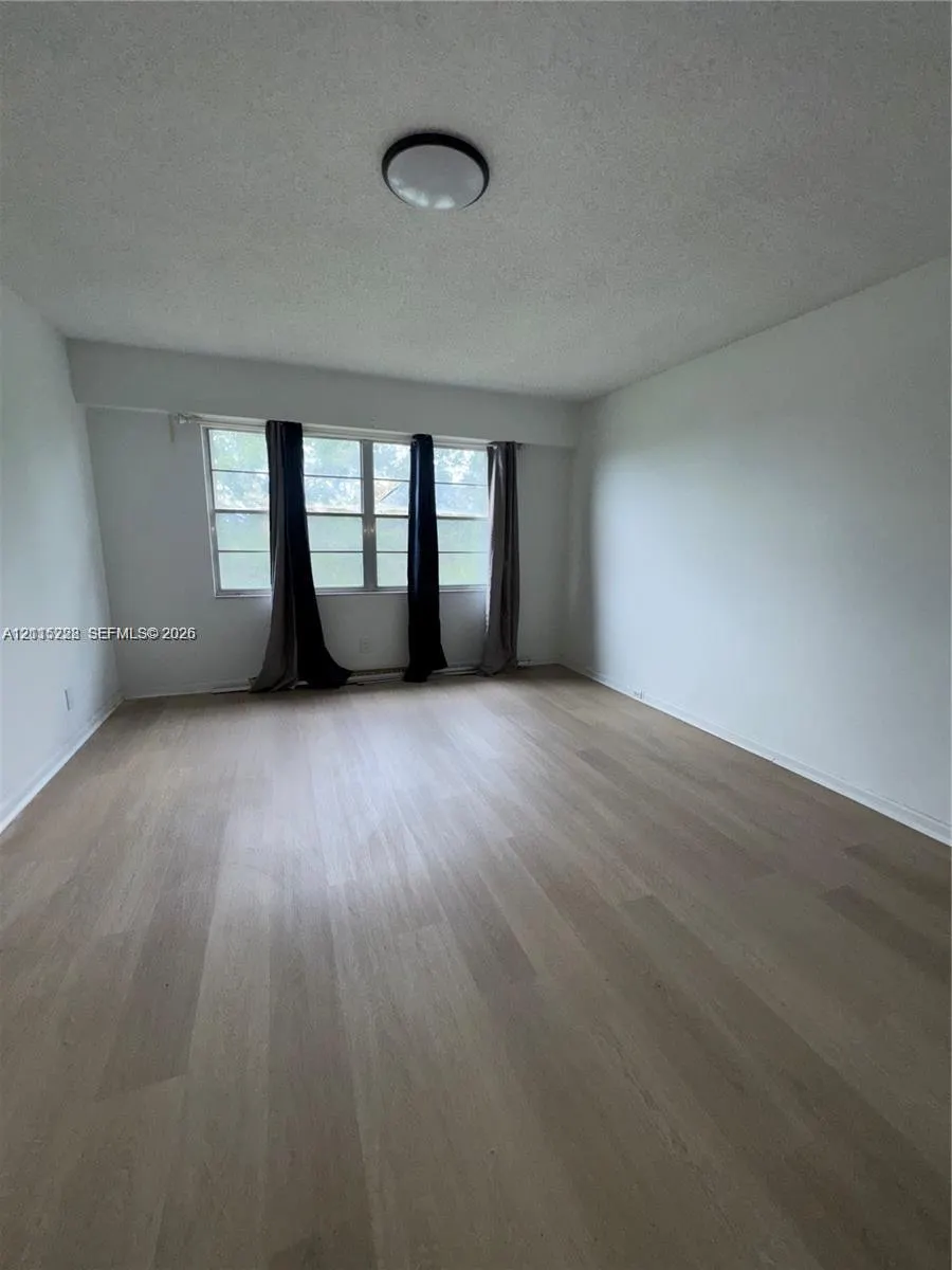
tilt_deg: -11.3
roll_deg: -0.2
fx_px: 513
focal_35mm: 14
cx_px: 476
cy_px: 635
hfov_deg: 85.7
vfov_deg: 102.1
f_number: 2.2
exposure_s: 1/121
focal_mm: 2.22
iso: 80
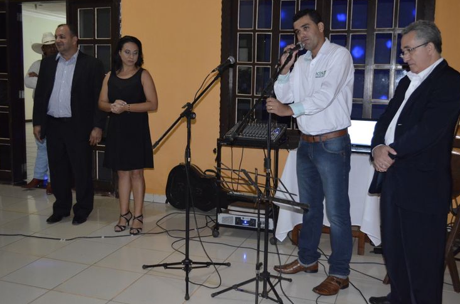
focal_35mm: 36
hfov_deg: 53.2
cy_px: 143
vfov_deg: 36.7
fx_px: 459
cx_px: 237
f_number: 4
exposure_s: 1/60
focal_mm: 22
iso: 3200
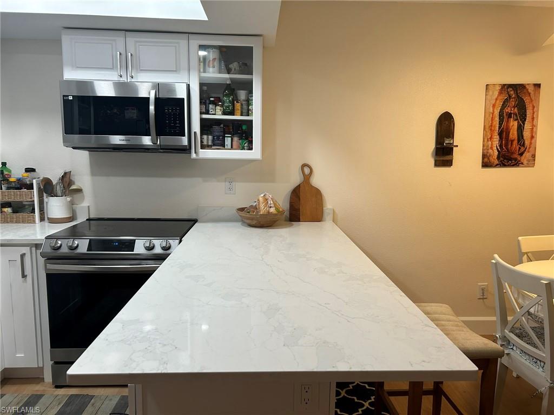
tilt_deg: -7.4
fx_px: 416
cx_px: 277
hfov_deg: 67.3
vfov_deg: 53.1
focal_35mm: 26
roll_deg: -0.7
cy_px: 208
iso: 100
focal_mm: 5.7
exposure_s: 1/120
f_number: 1.5
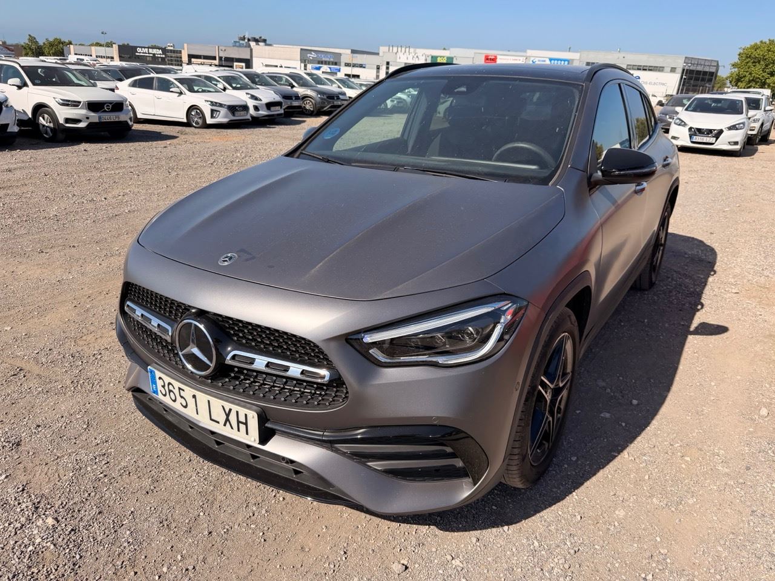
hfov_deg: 71.6
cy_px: 290
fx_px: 537
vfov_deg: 56.8
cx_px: 388
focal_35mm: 24
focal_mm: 6.76
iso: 125
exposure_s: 1/5714
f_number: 1.78
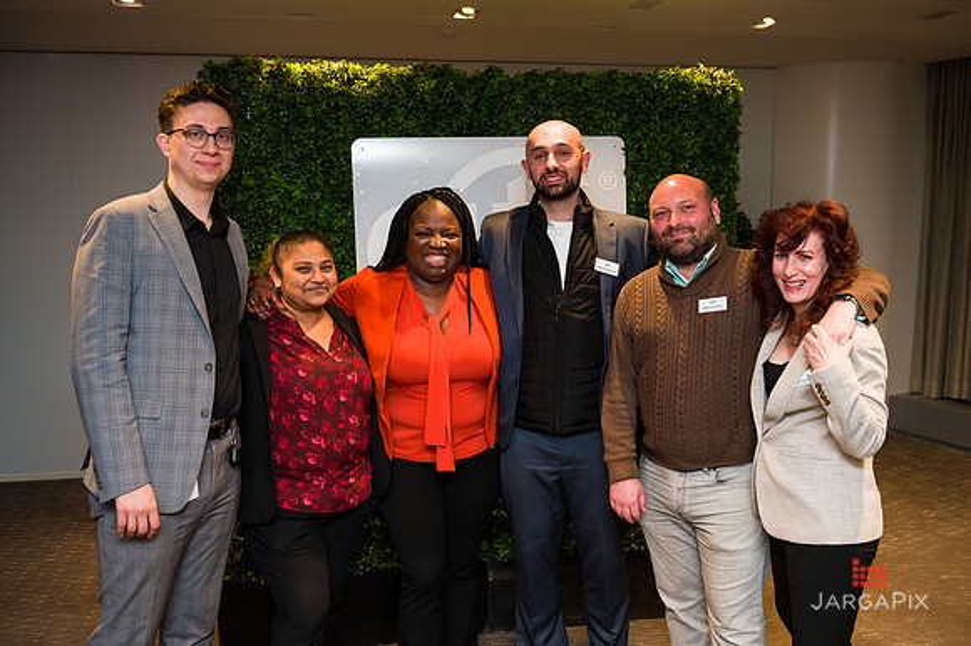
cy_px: 323
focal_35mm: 34
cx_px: 486
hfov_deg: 55.8
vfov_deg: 38.8
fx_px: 916
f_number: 4
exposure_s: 1/200
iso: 640
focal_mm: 34
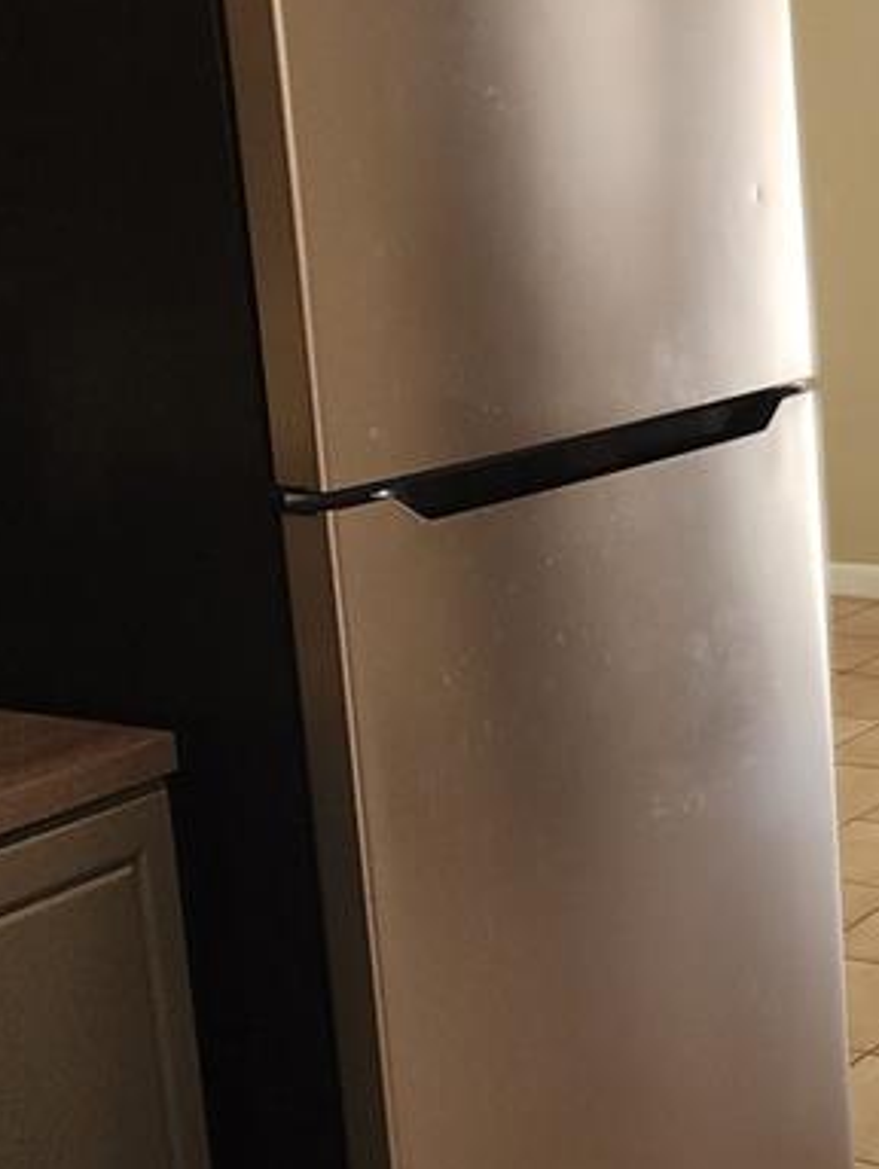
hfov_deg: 18.7
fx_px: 2434
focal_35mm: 72
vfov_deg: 27.0
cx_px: 1203
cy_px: 525
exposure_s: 1/60
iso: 100
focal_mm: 6.4
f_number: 1.8
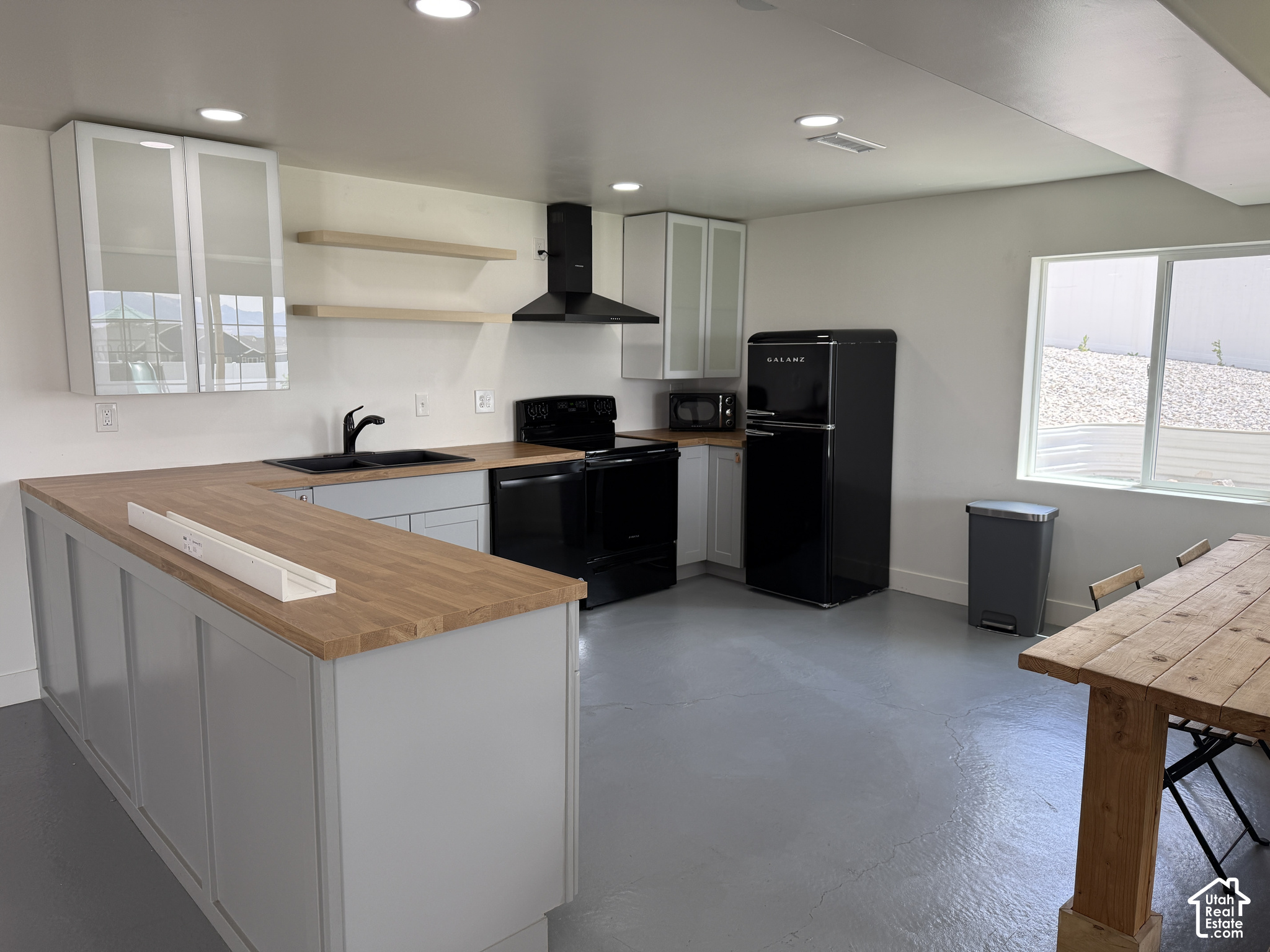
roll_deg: -0.1
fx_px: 881
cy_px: 476
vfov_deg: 56.8
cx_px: 635
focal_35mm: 24
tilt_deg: -8.1
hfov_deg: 71.6
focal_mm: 6.76
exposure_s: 1/230
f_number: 1.78
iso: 100
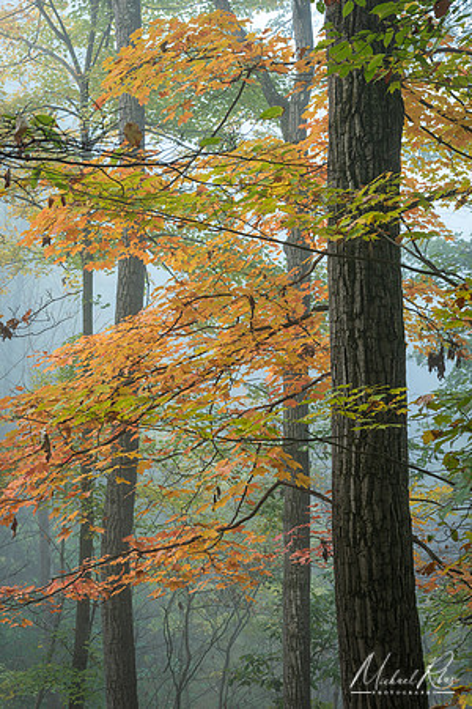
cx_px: 236
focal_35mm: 65
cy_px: 354
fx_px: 1278
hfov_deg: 20.9
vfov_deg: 31.0
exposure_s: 1.3
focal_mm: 65
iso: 64
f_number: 11
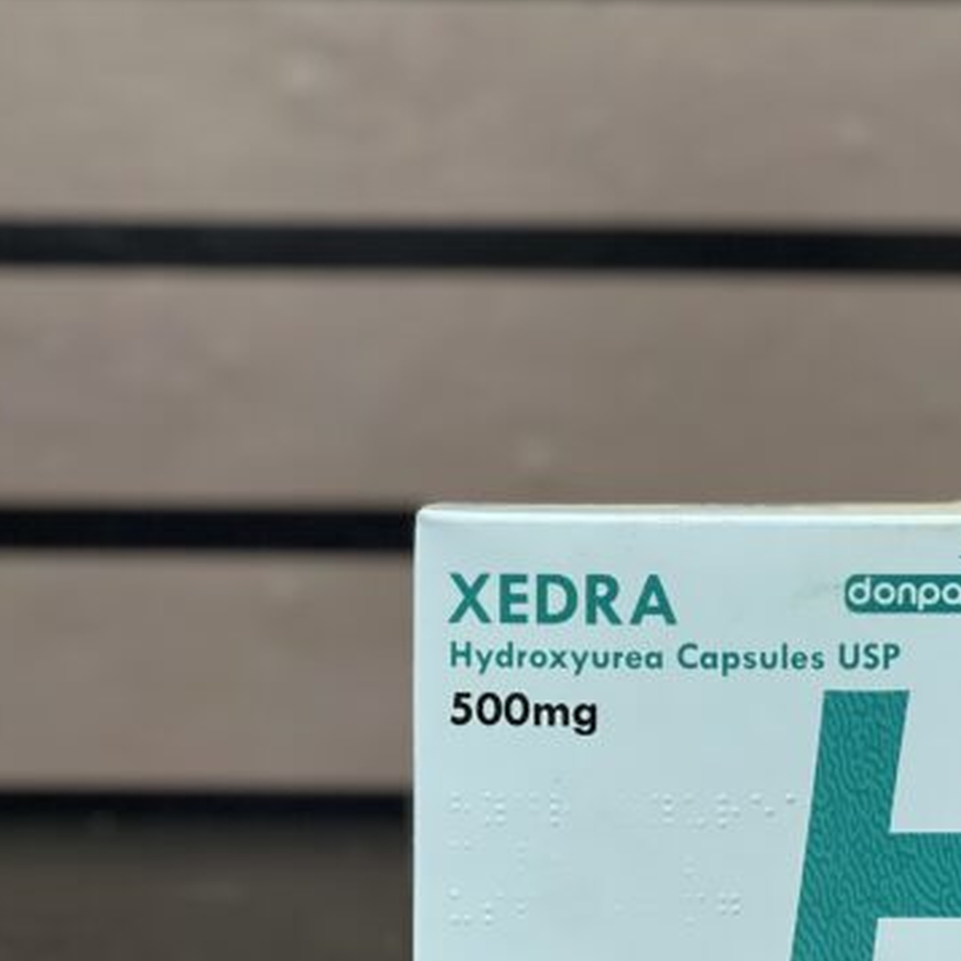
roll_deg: -0.3
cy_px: 513
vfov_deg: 15.3
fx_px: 3581
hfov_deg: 15.2
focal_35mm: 114
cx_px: 690
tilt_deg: -0.6
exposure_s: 1/33
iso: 200
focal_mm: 9
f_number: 2.8
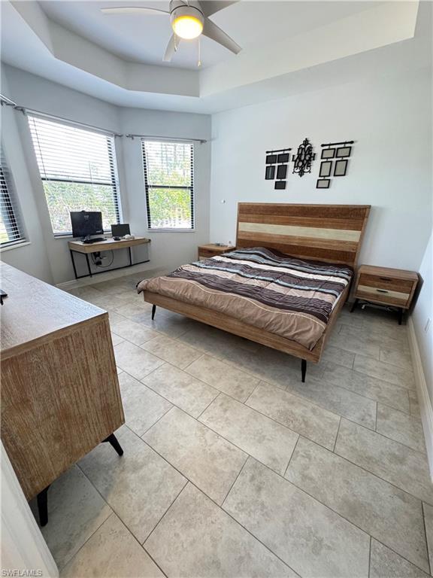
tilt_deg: -20.1
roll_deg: -1.7
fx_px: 233
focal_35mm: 14
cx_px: 216
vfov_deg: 102.1
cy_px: 289
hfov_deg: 85.7
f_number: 2.2
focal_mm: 2.22
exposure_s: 1/120
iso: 200
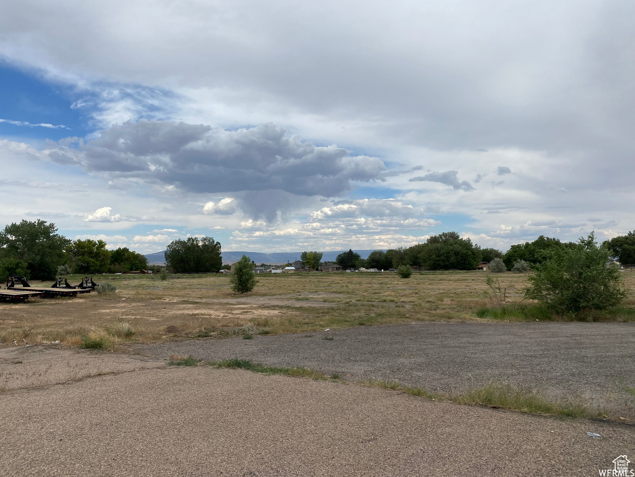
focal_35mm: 26
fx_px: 477
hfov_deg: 67.3
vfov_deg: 53.1
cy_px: 238
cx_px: 318
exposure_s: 1/3846
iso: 32
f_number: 1.8
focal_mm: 4.25
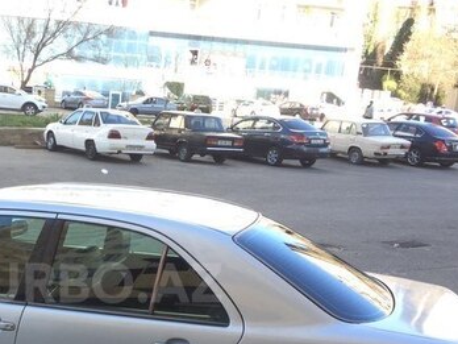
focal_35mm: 55
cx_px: 87
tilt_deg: -16.0
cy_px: 283
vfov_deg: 26.0
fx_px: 728
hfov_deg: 33.8
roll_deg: -4.1
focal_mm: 4.15
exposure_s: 1/241
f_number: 2.2
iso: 32
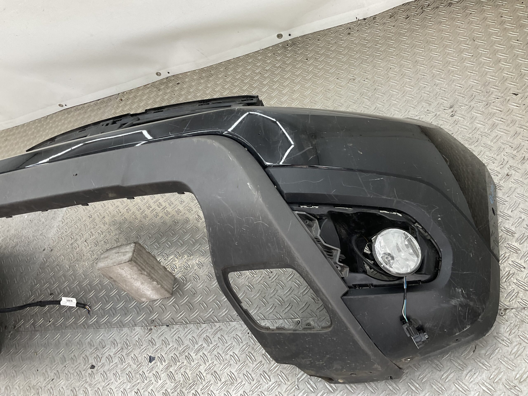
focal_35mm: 29
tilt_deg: -46.6
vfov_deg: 48.2
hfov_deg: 61.7
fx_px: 442
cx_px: 264
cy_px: 198
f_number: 1.8
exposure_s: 1/120
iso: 50
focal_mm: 3
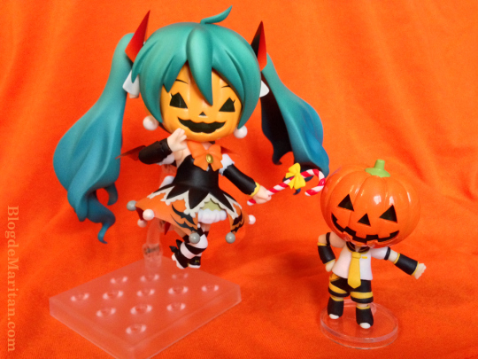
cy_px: 180
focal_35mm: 33
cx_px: 239
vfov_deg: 42.9
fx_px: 456
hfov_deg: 55.4
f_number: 2.4
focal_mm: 4.12
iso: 400
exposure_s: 1/20
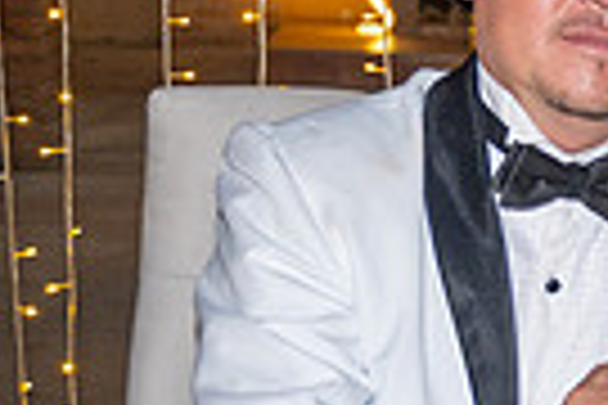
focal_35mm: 176
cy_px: 448
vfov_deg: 7.7
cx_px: 1081
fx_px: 2972
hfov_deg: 10.9
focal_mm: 41
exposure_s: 1/100
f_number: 5
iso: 2000
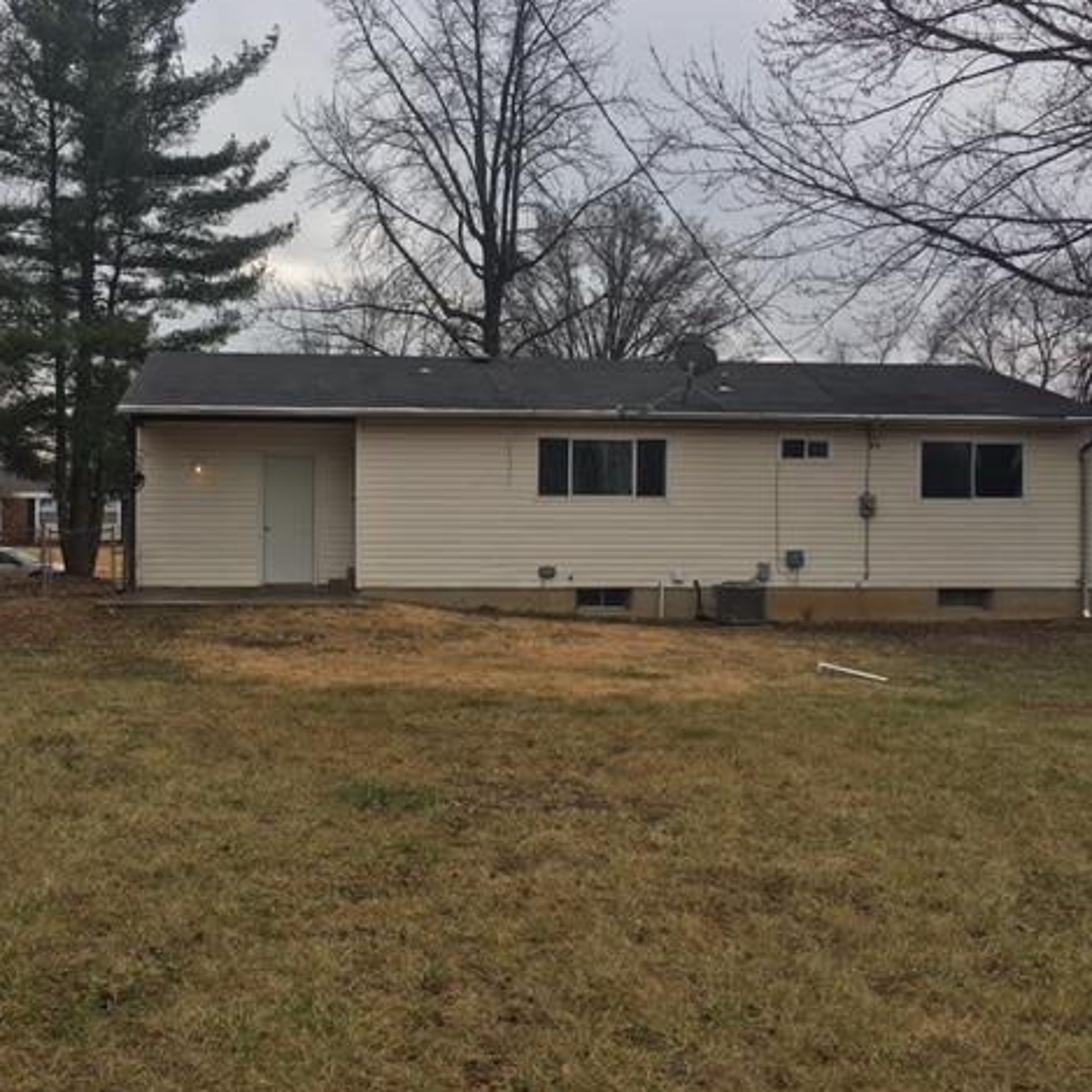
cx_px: 424
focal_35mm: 35
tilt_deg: +0.3
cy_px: 543
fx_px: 1249
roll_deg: -0.4
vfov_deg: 47.2
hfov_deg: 46.9
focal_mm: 4.15
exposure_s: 1/986
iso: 25
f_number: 2.2
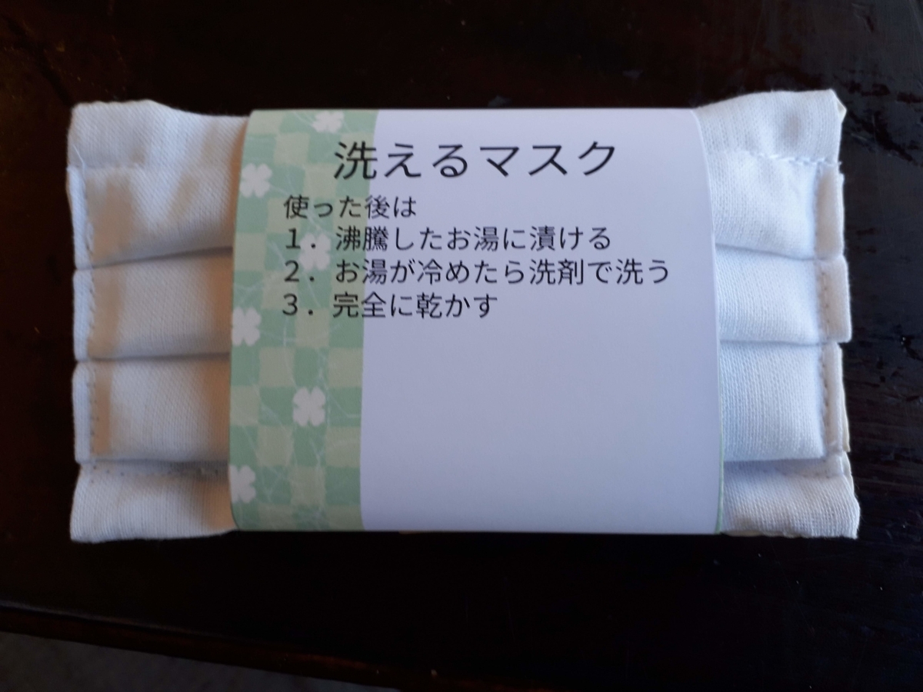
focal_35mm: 27
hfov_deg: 65.3
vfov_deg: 51.4
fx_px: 720
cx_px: 462
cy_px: 346
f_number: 1.9
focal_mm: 3.6
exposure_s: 1/40
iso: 40
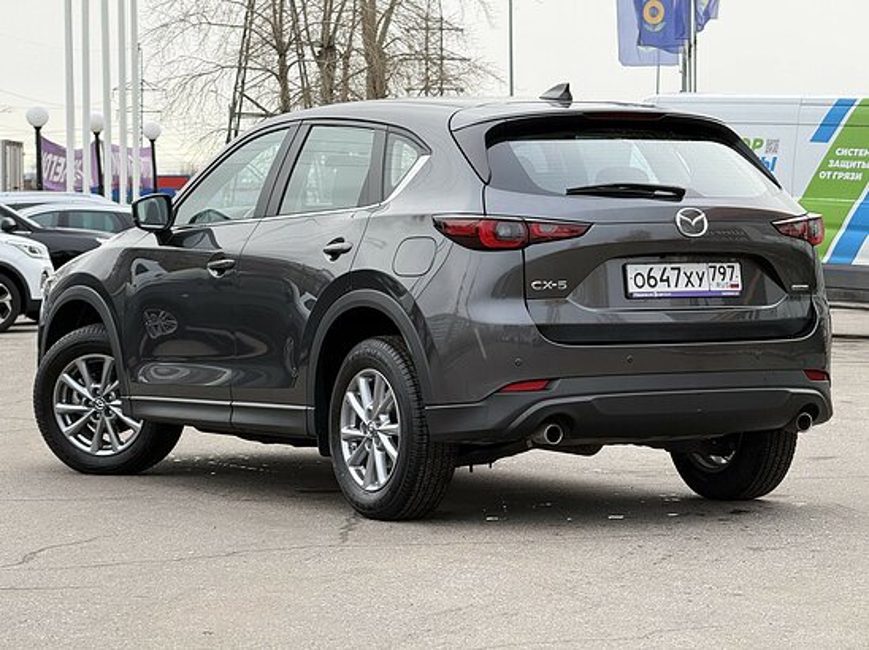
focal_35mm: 120
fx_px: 3010
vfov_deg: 12.3
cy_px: 325
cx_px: 434
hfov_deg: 16.4
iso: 100
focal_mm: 15.66
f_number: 2.8
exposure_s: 1/99
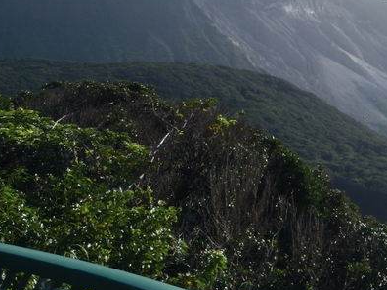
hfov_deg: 19.5
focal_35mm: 99
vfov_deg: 14.8
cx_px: 330
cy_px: 31
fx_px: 1107
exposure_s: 1/200
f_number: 6.3
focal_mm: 8.89
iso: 64
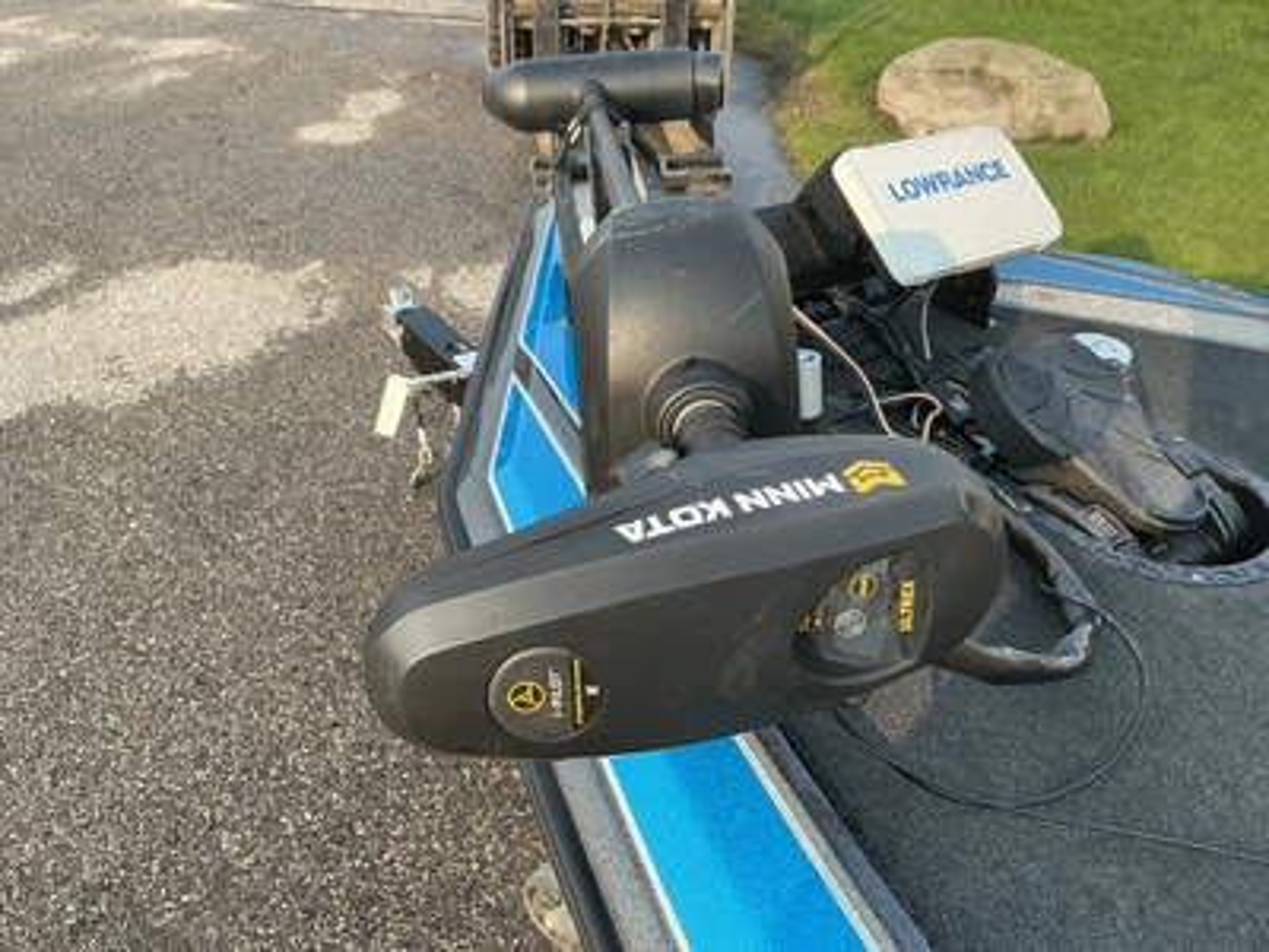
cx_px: 634
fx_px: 1026
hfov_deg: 63.4
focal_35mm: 28
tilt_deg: -35.8
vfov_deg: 49.7
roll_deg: -1.0
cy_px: 476
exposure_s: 1/378
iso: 25
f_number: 1.8
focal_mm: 3
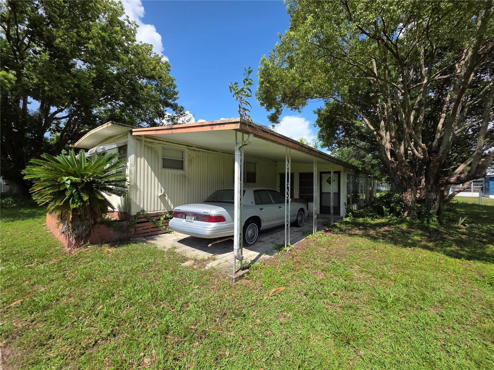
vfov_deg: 89.9
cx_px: 247
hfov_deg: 106.2
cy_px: 185
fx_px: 186
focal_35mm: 13
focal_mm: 2.2
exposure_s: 1/1576
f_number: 1.9
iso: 40
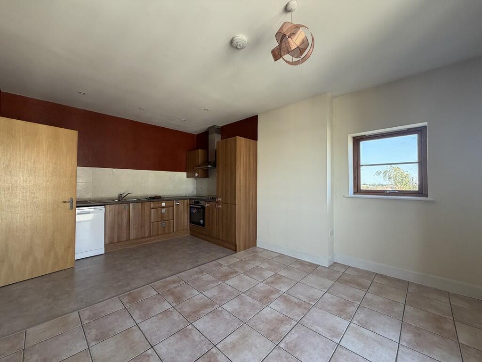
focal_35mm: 14
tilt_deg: +0.9
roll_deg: -0.1
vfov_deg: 85.7
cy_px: 181
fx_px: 195
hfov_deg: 102.1
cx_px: 241
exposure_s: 1/121
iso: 200
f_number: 2.2
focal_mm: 2.22
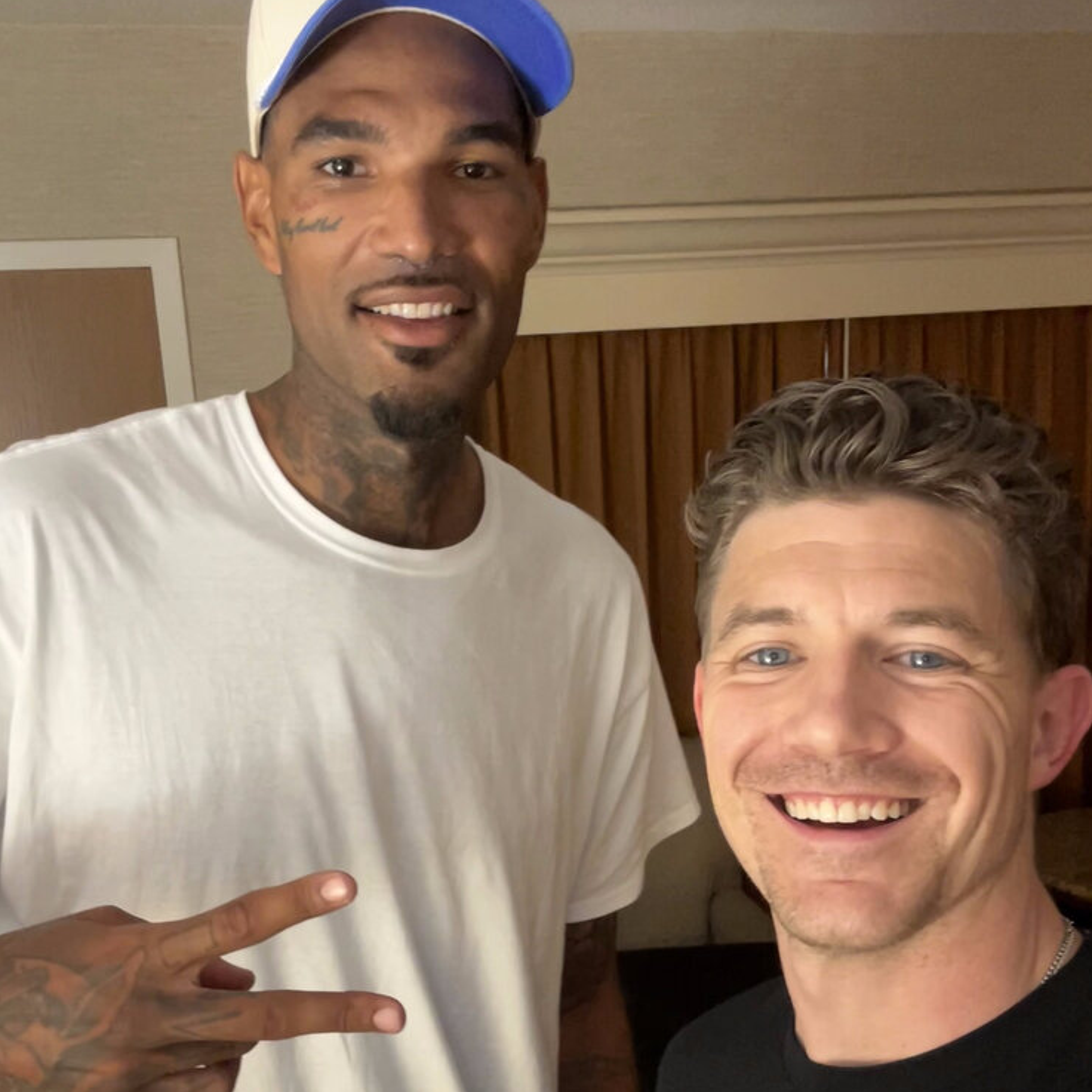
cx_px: 542
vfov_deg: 45.6
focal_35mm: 36
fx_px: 1285
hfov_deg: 46.0
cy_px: 690
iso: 320
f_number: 1.9
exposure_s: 1/30
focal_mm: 2.69
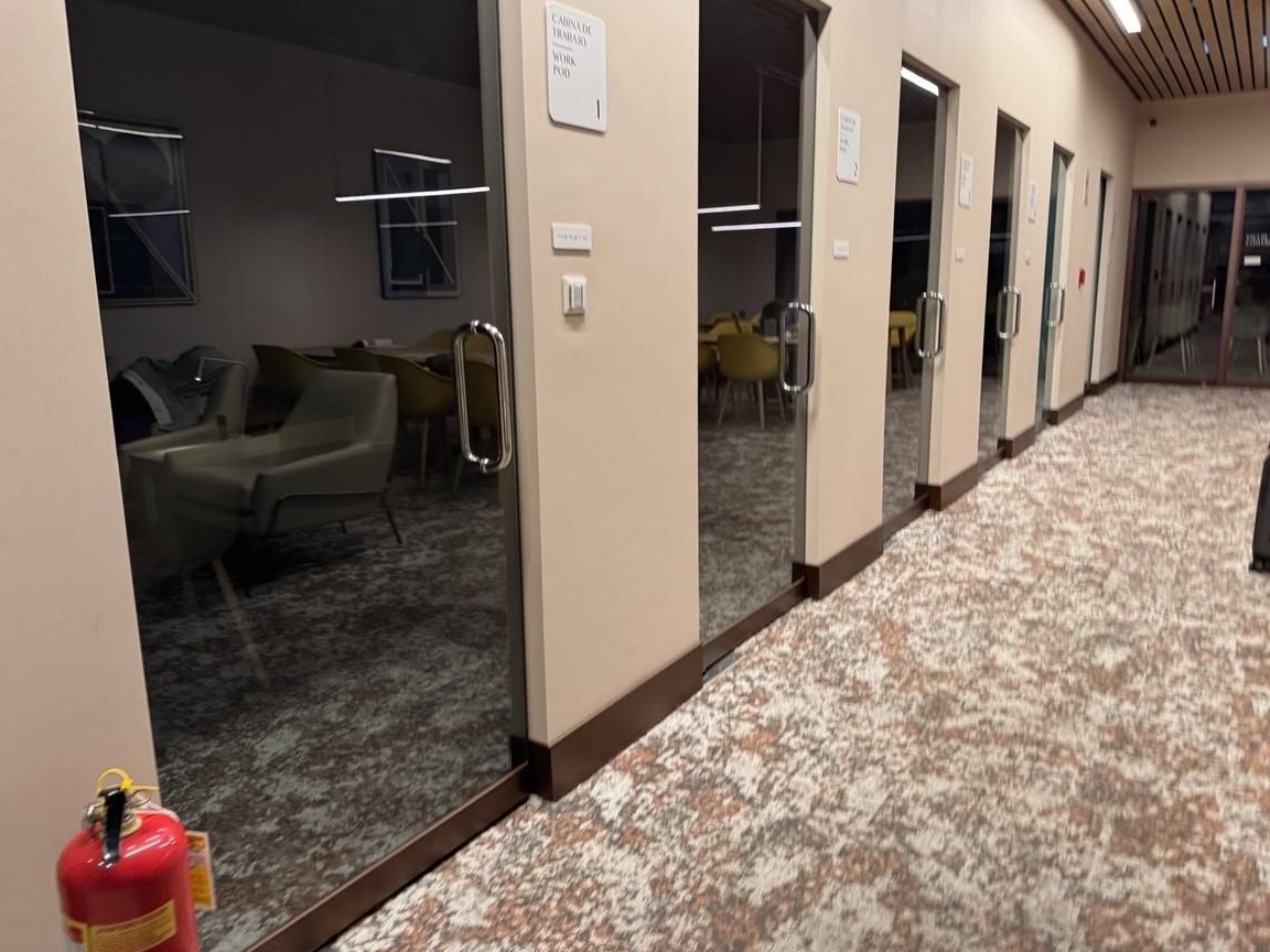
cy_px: 459
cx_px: 646
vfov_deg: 54.9
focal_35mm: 25
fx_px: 917
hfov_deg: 69.4
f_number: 1.78
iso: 200
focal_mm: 6.76
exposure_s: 1/120
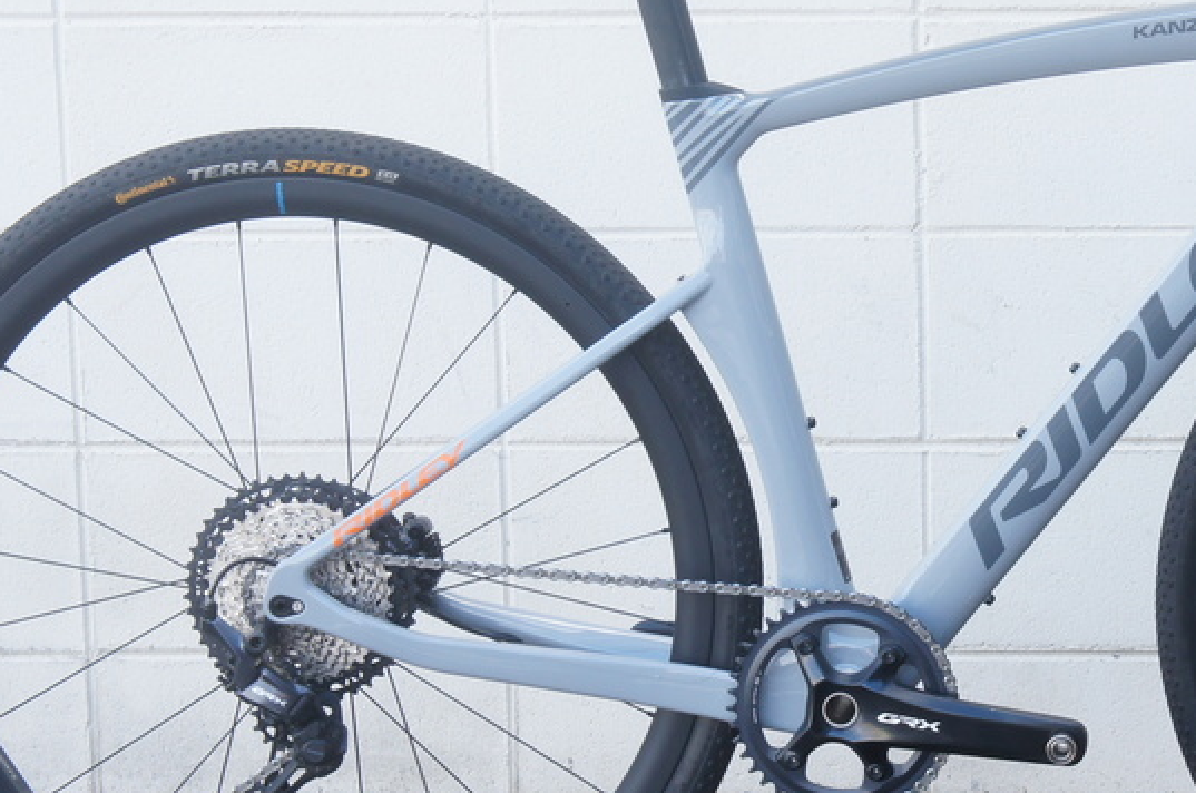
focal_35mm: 124
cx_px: 962
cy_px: 378
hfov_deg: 16.4
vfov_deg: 11.0
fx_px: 4116
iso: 400
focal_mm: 37
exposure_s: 1/60
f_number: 9
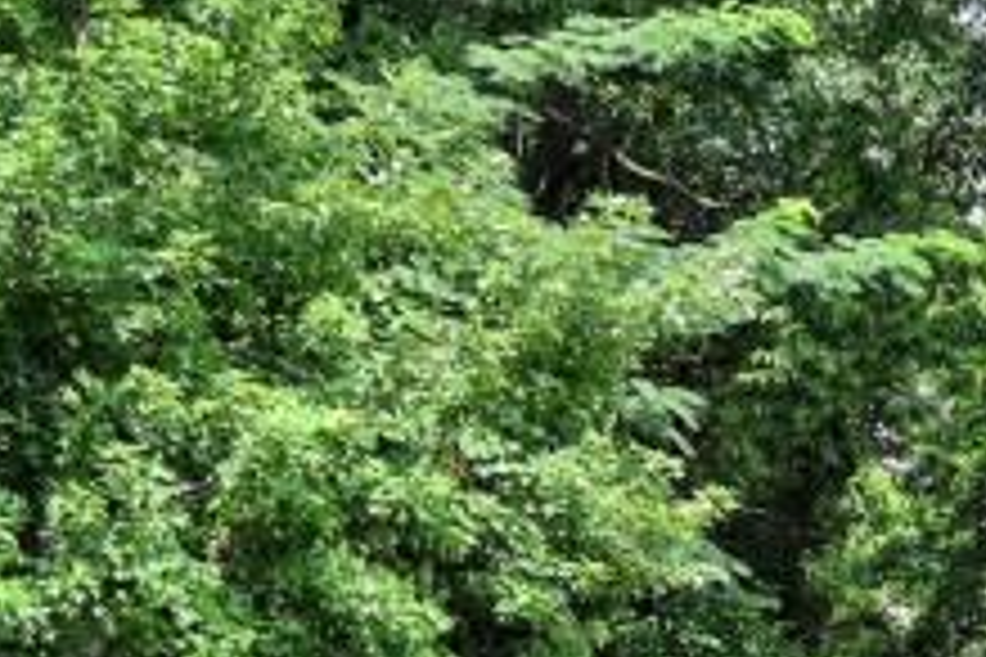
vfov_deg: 13.4
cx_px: 1234
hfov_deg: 19.8
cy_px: 999
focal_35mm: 96
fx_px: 2629
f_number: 6.3
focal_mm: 14
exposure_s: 1/320
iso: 100
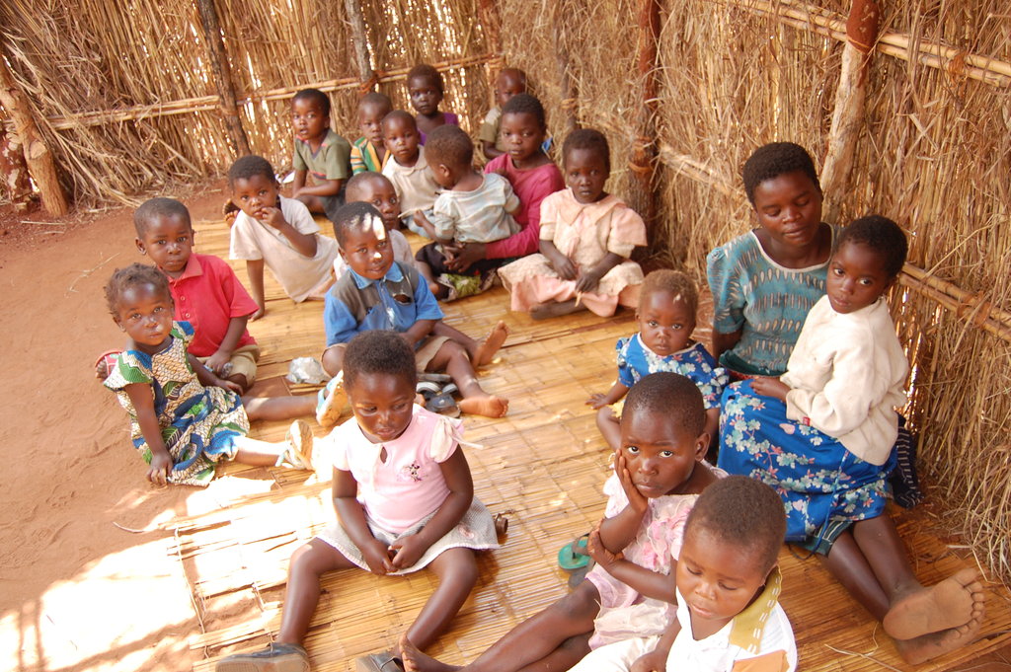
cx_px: 506
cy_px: 336
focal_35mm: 33
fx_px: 926
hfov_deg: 57.3
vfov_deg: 39.9
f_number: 3.8
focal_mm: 22
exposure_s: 1/50
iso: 400
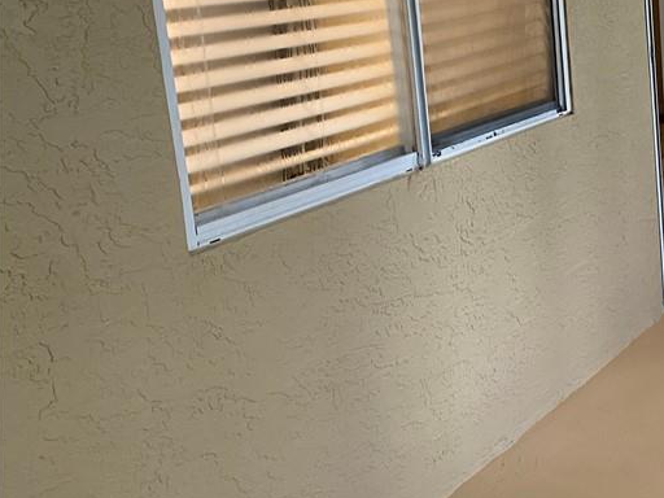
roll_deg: +2.5
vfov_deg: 27.7
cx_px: 660
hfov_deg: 33.7
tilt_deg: -9.1
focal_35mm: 52
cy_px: 130
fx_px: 997
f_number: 1.8
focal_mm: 4.25
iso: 200
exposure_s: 1/60
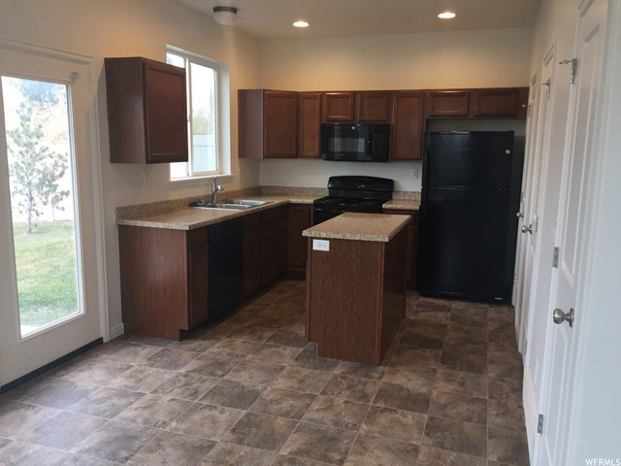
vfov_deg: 48.2
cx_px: 310
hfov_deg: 61.7
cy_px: 233
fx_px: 520
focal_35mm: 29
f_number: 2.2
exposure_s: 1/30
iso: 32
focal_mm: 4.15
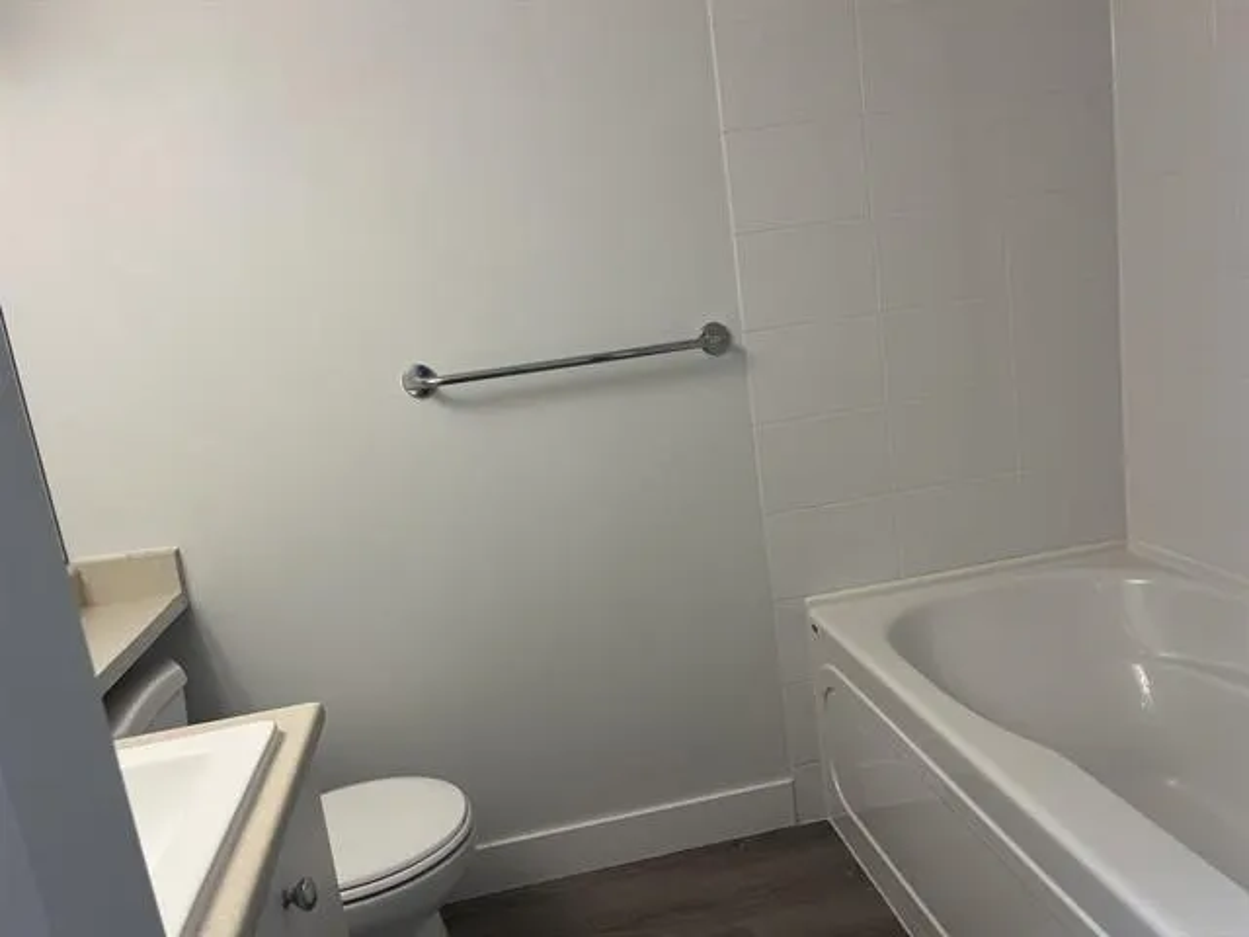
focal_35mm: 26
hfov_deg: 67.3
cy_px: 468
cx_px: 624
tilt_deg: -9.9
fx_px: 938
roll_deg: +8.3
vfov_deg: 53.1
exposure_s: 1/120
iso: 100
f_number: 1.6
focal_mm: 5.1
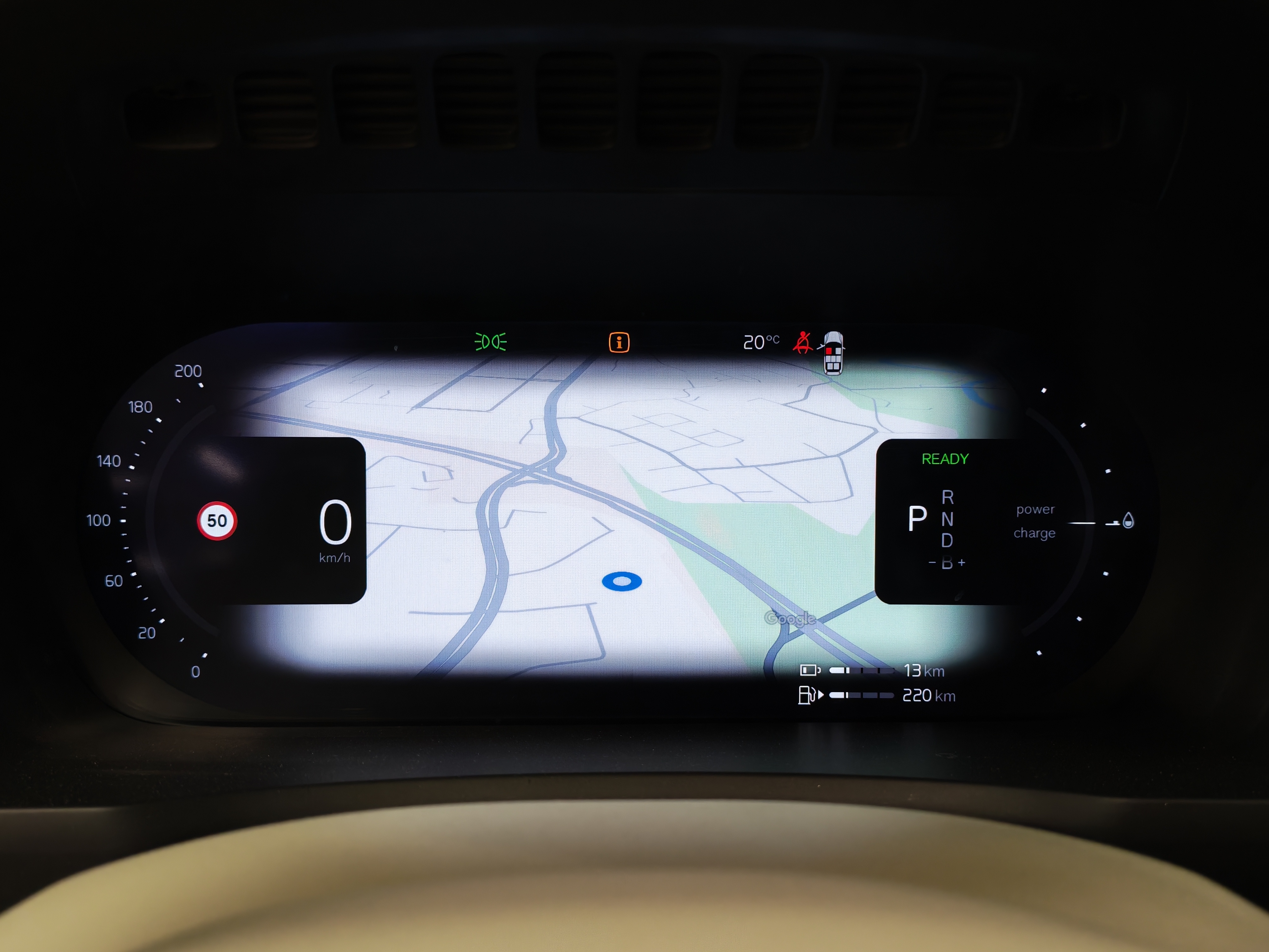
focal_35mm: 32
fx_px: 1173
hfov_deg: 56.8
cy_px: 476
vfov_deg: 44.2
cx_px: 634
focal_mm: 6.12
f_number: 1.9
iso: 797
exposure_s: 1/100
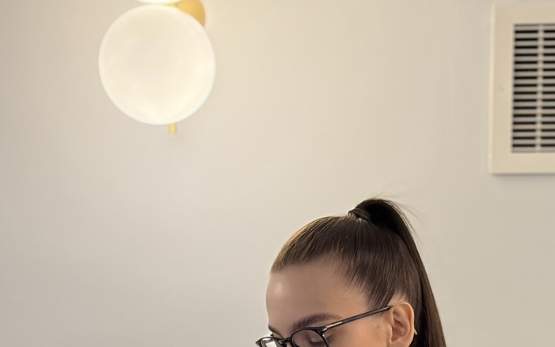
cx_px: 373
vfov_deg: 10.7
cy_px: 499
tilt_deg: -4.3
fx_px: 1785
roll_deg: -0.5
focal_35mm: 118
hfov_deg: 17.6
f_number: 1.6
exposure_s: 1/33
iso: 125
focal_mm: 5.96
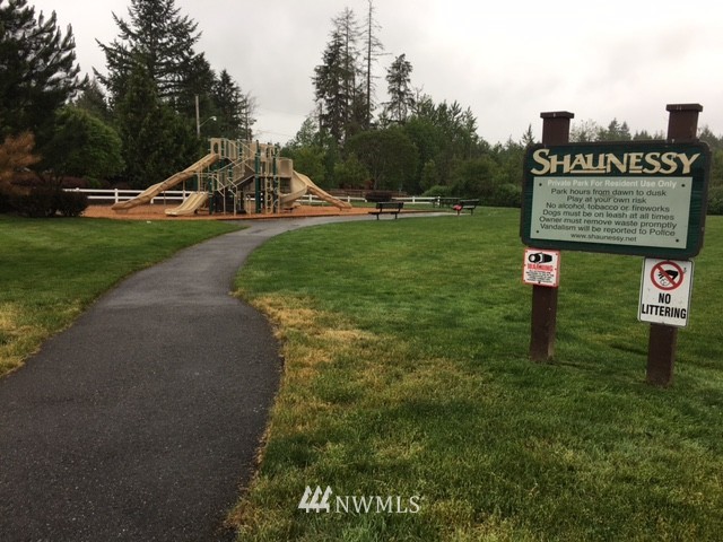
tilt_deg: -6.1
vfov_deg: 48.2
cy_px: 271
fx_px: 606
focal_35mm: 29
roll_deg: -1.2
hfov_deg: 61.7
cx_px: 362
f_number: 2.2
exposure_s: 1/159
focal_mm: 4.15
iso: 25
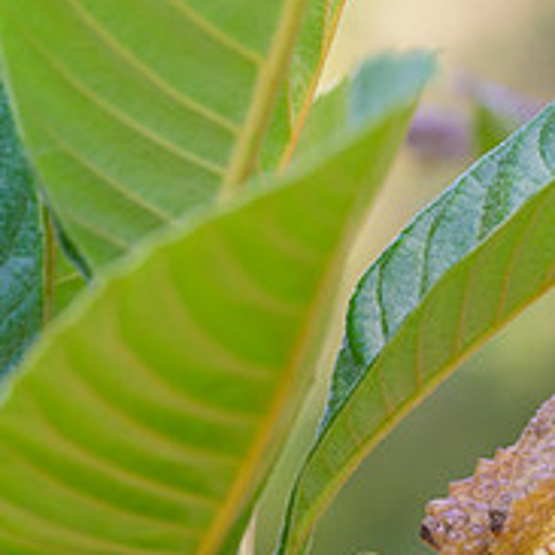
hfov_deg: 6.1
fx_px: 5133
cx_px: 710
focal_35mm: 283
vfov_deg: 6.2
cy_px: 470
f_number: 7.1
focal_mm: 105
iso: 500
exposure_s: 1/160
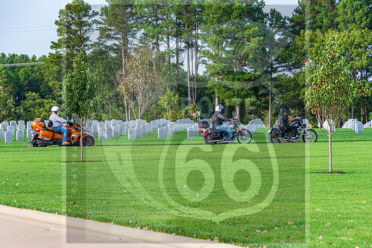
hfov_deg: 12.1
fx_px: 1751
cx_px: 186
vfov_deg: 8.1
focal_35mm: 169
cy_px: 124
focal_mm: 112
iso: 400
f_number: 8
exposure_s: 1/250
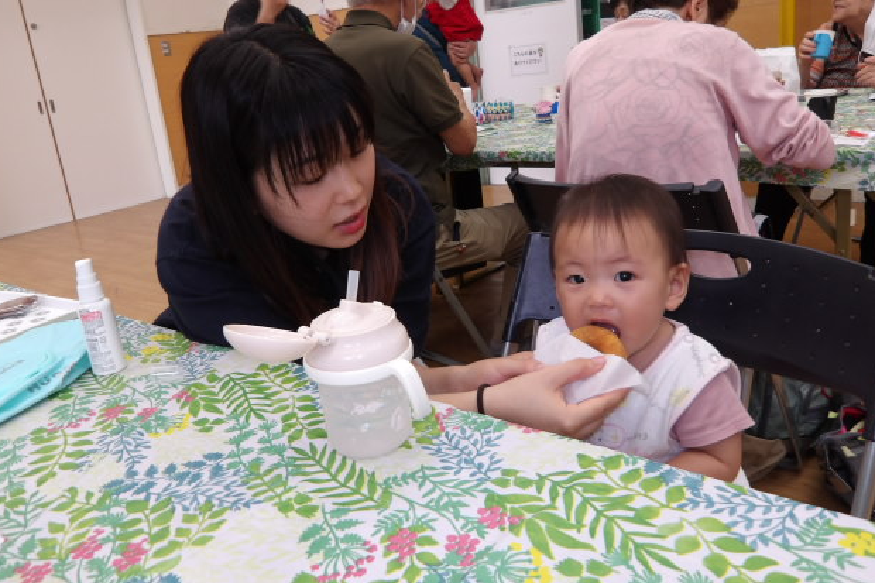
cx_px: 432
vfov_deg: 44.9
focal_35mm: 29
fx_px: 705
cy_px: 260
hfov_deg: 63.7
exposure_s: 1/39
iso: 100
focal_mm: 4.9
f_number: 3
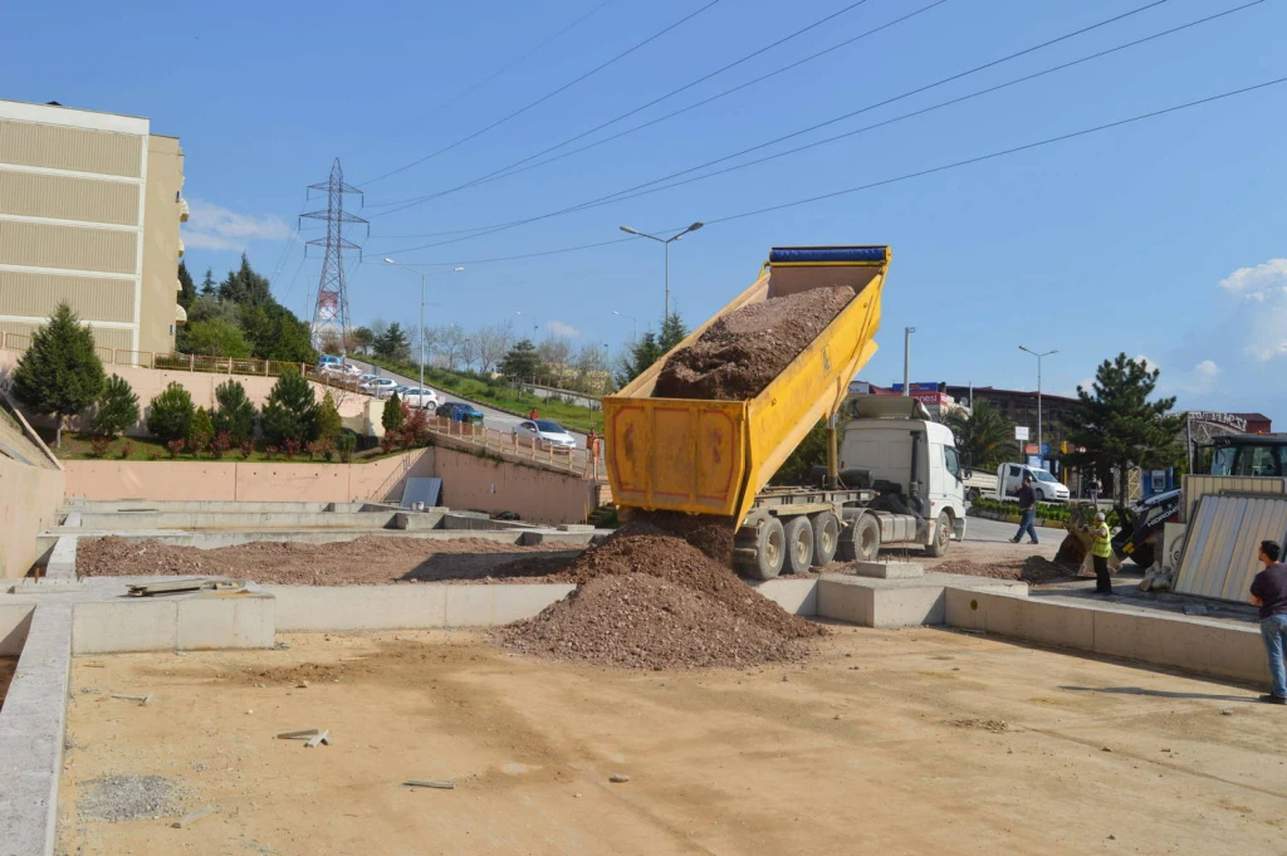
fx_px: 1072
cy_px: 428
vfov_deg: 43.5
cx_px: 644
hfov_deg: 62.0
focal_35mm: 30
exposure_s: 1/320
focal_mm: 20
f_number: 9
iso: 100
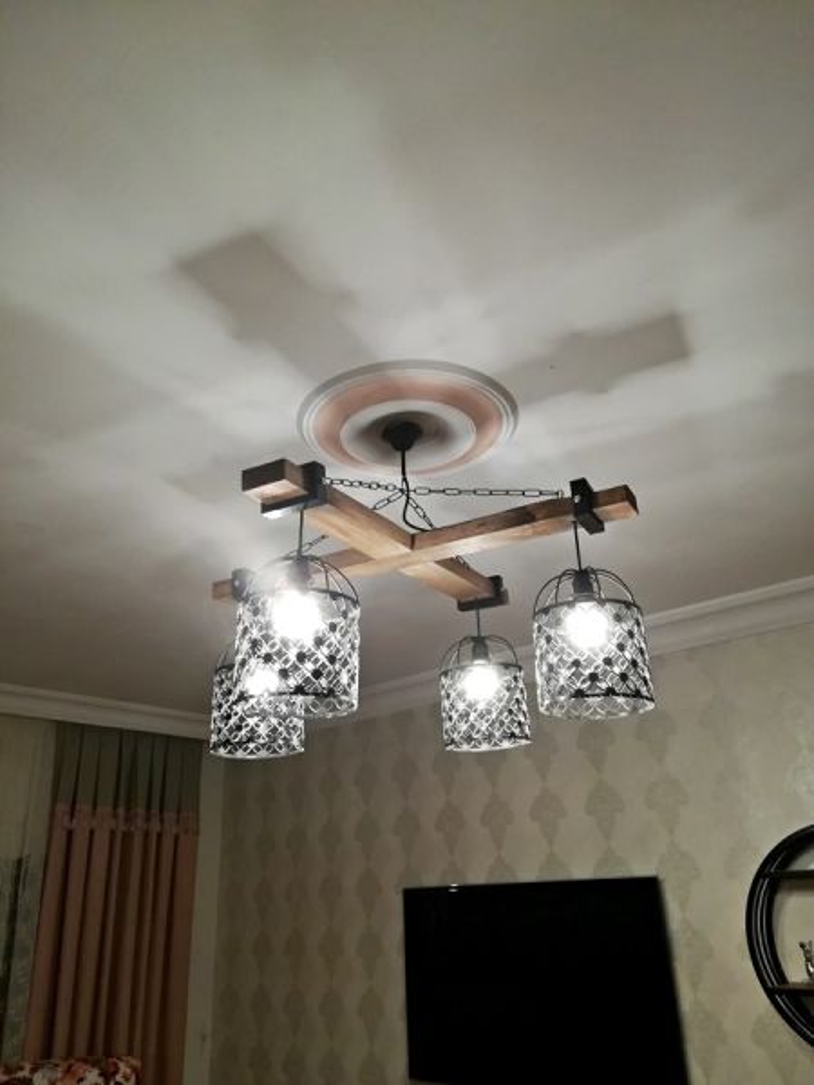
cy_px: 542
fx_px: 815
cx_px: 407
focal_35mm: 26
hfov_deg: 53.1
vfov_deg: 67.3
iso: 250
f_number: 2.2
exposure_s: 1/33.3
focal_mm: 3.83
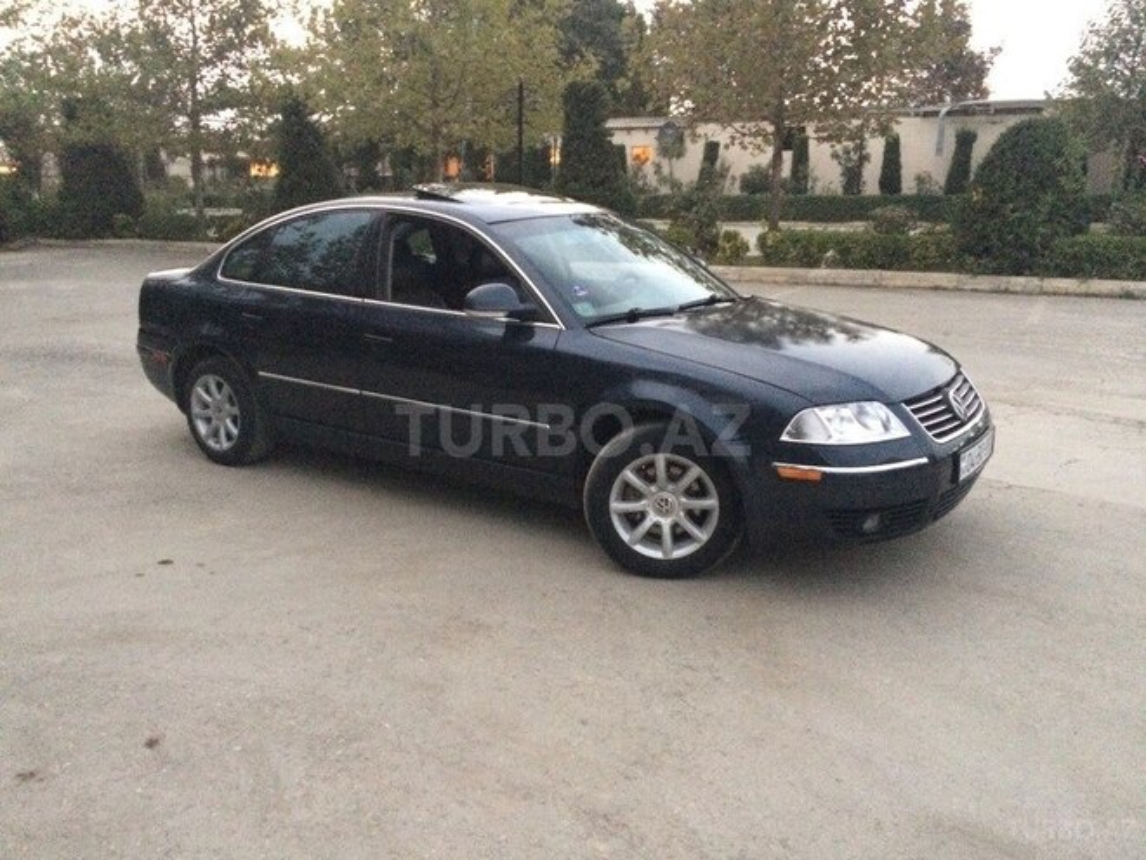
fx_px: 960
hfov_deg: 61.7
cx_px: 573
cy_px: 430
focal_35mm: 29
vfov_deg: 48.2
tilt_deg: -12.4
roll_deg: +0.2
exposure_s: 1/17
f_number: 2.2
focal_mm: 4.15
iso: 1250
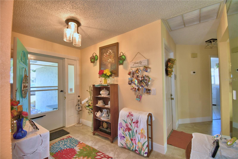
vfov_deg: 77.3
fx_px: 99
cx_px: 119
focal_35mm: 15
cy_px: 80
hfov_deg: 100.4
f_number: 4.5
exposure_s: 1/40
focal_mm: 10
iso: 200
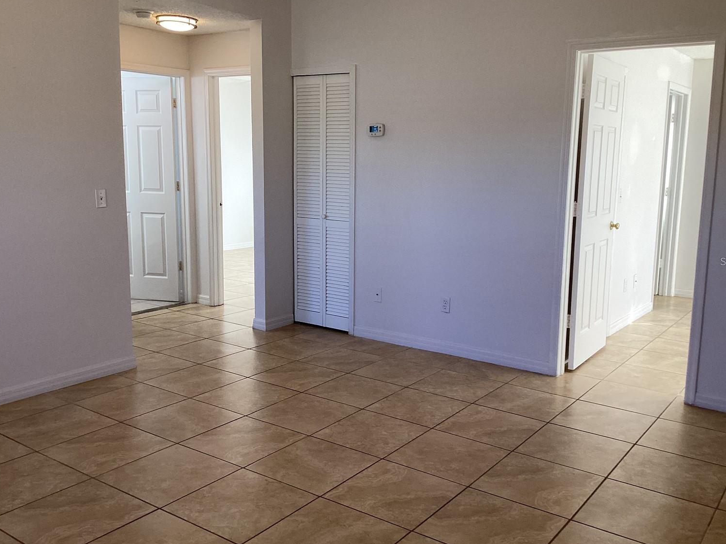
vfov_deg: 42.9
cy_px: 261
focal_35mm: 33
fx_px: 692
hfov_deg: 55.3
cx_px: 380
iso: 40
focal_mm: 3.3
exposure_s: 1/120
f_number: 2.4
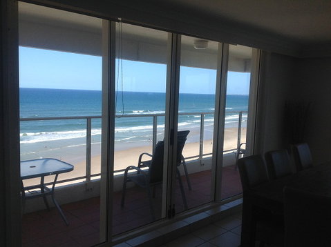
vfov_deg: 40.6
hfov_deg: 52.7
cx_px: 166
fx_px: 334
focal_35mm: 35
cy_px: 124
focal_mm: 4.28
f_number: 2.4
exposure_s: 1/1209
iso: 50
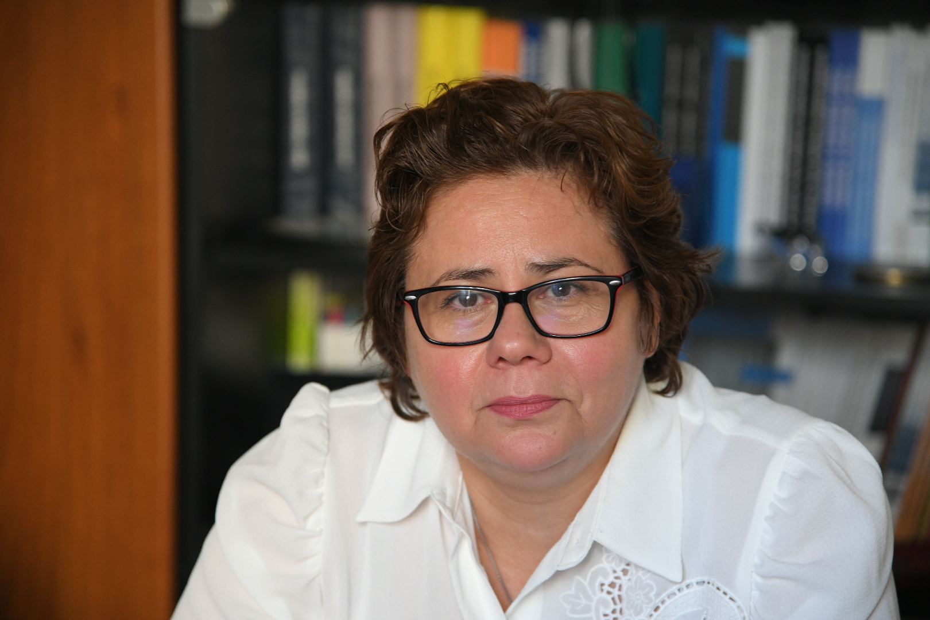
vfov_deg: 12.2
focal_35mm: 112
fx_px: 2893
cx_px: 465
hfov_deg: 18.3
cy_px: 310
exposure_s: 1/200
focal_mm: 112
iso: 2000
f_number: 4
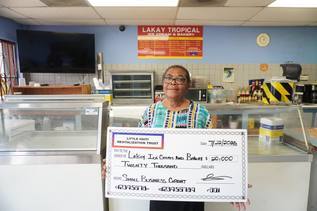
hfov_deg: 73.7
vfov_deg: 53.1
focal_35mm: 24
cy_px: 106
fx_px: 211
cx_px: 158
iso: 250
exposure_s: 1/60
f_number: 3.5
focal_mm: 16
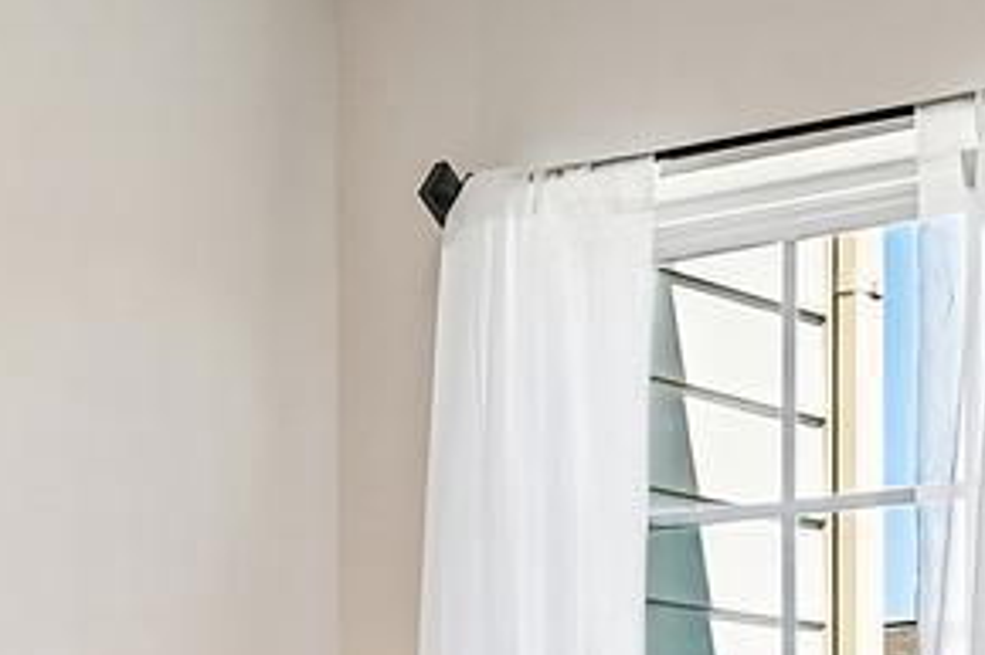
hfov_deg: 20.5
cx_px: 740
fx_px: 2707
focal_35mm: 99
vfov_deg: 13.2
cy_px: 901
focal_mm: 14
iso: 100
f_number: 8
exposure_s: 1/50
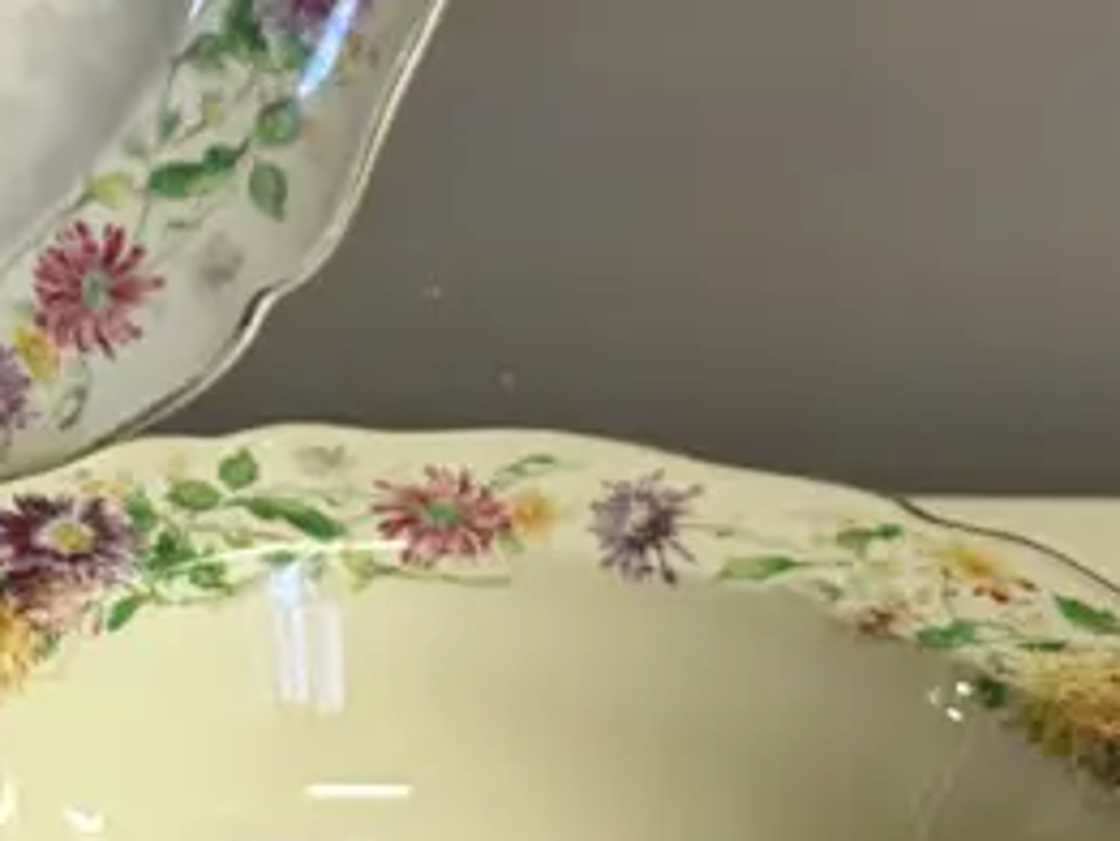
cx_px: -468
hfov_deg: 18.8
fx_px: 3043
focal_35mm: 94
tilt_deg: -25.2
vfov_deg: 15.7
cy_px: 515
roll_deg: -0.6
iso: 125
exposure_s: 1/100
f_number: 1.78
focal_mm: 6.86
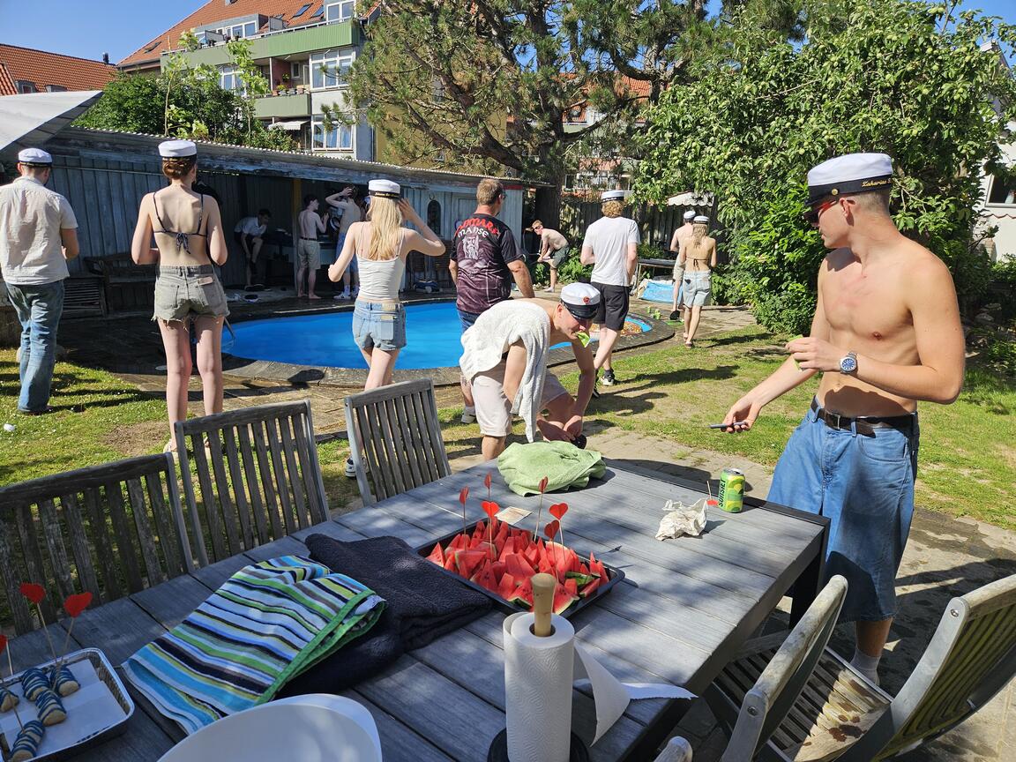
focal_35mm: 23
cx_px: 508
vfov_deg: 58.9
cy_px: 381
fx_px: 675
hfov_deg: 73.9
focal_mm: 5.4
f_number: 1.8
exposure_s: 1/1925
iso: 25
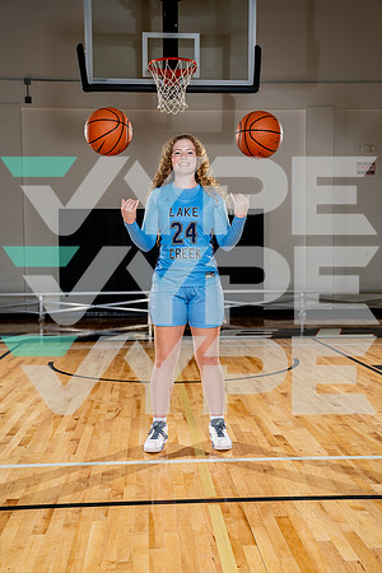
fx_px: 684
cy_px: 286
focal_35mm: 43
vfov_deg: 45.4
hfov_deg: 31.2
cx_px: 191
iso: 200
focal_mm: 43
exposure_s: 1/250
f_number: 5.6
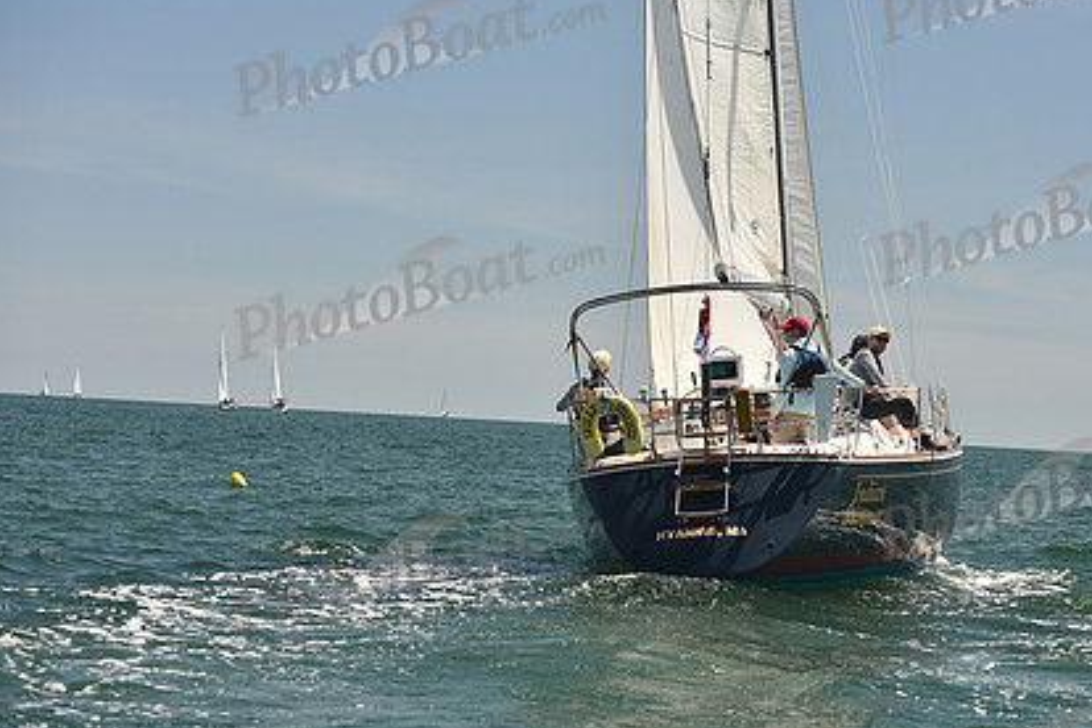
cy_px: 392
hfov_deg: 20.7
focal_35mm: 98
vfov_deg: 14.0
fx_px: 2972
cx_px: 744
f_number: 5.6
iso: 250
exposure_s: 1/800
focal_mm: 70
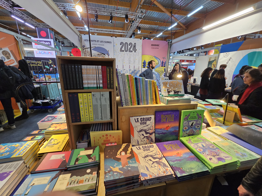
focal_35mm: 13
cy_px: 98
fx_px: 98
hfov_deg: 106.2
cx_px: 131
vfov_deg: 89.9
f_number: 2.2
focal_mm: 2.2
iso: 200
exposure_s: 1/50
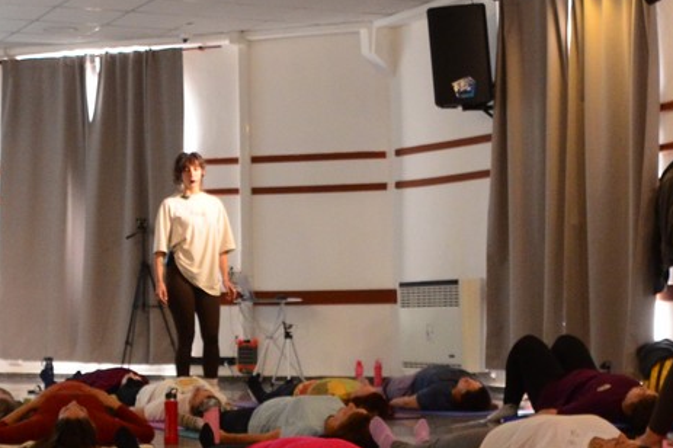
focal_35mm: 70
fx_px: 1308
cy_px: 309
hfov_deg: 28.9
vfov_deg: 19.4
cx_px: 334
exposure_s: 1/60
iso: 1600
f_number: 4
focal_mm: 18
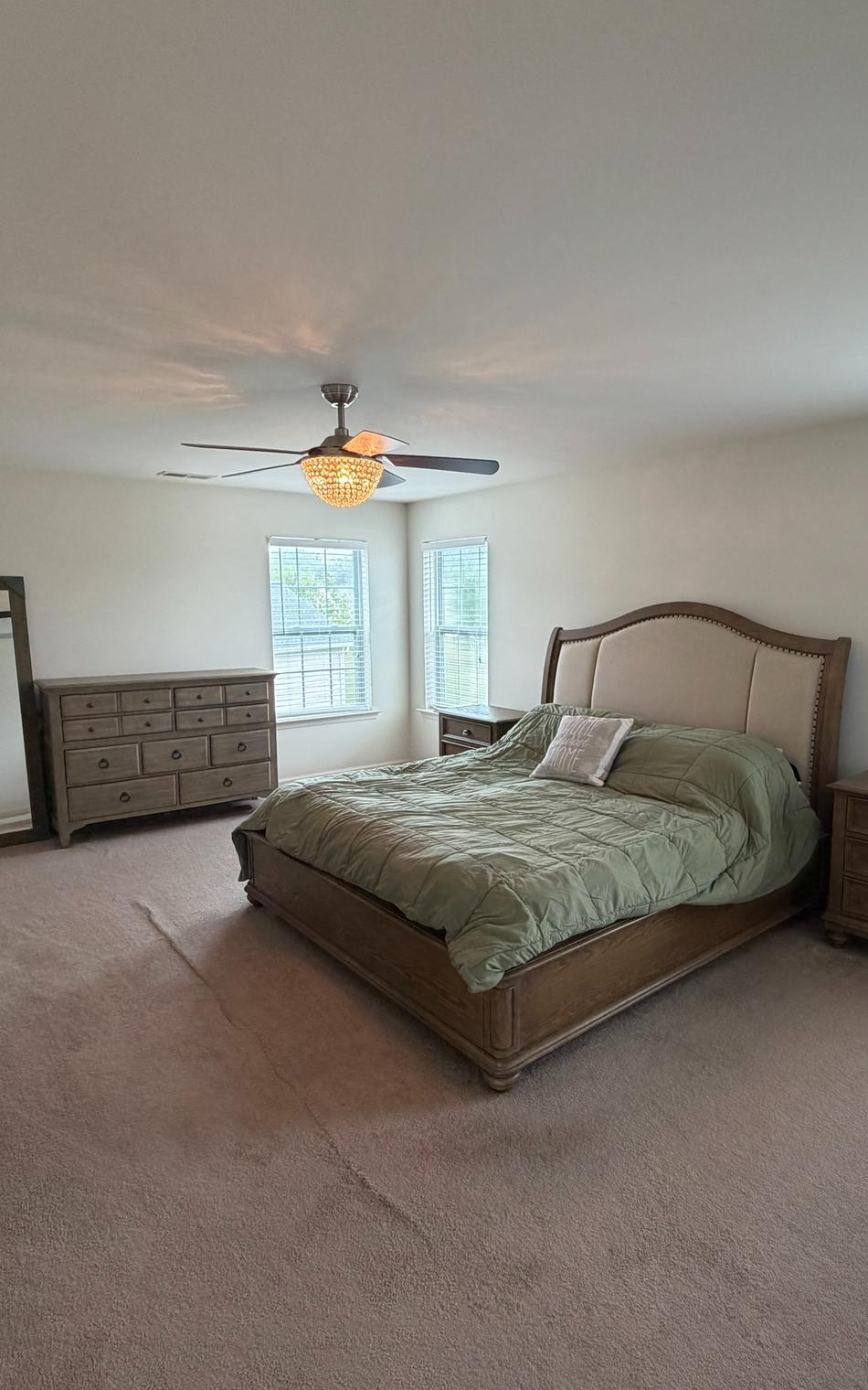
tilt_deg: -5.5
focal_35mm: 20
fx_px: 757
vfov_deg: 85.1
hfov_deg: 59.4
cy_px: 694
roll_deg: +0.7
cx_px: 497
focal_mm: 2.22
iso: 200
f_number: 2.2
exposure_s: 1/60
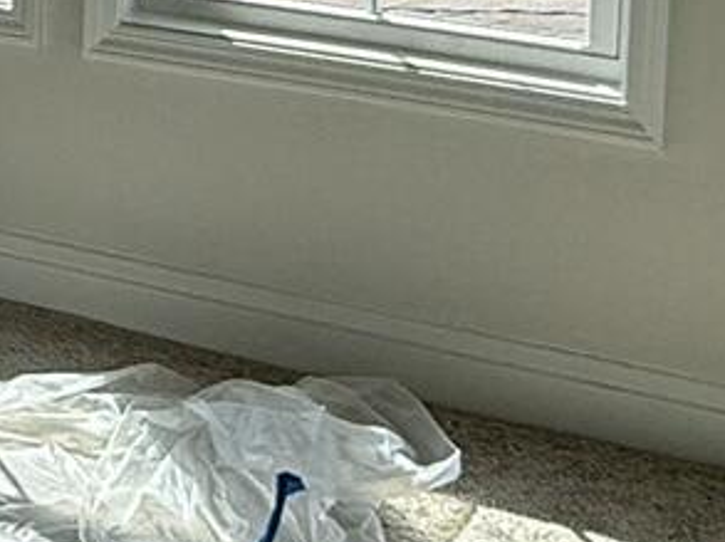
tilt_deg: -4.4
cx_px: -203
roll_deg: +0.0
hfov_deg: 18.7
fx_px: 2050
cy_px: -292
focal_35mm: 98
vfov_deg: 14.0
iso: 50
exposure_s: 1/468
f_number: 2.2
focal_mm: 2.22
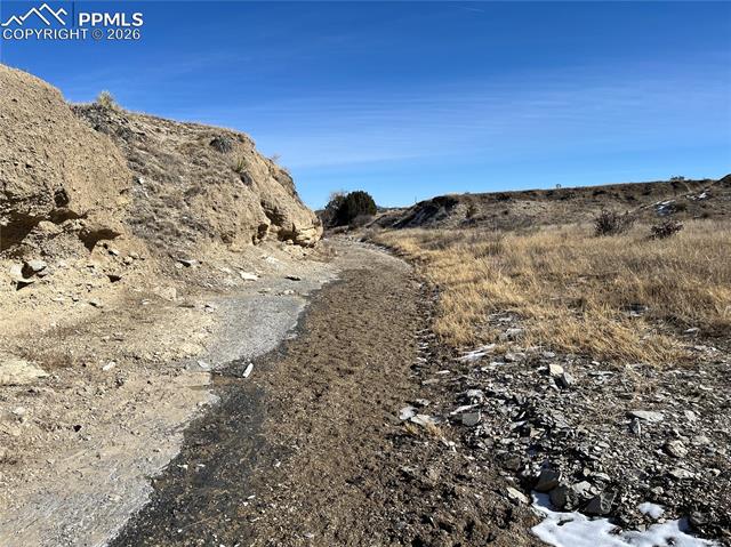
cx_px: 366
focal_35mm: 26
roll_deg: +1.0
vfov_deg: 53.0
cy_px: 274
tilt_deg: -5.5
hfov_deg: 67.3
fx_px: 549
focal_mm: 5.1
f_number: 1.6
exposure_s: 1/5319
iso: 50
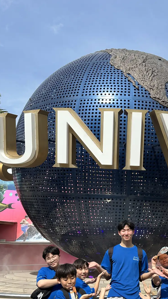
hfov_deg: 30.7
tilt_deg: +9.6
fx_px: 301
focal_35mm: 38
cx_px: 124
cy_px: 206
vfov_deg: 51.5
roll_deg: -1.9
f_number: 1.78
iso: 80
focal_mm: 6.86
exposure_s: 1/3717
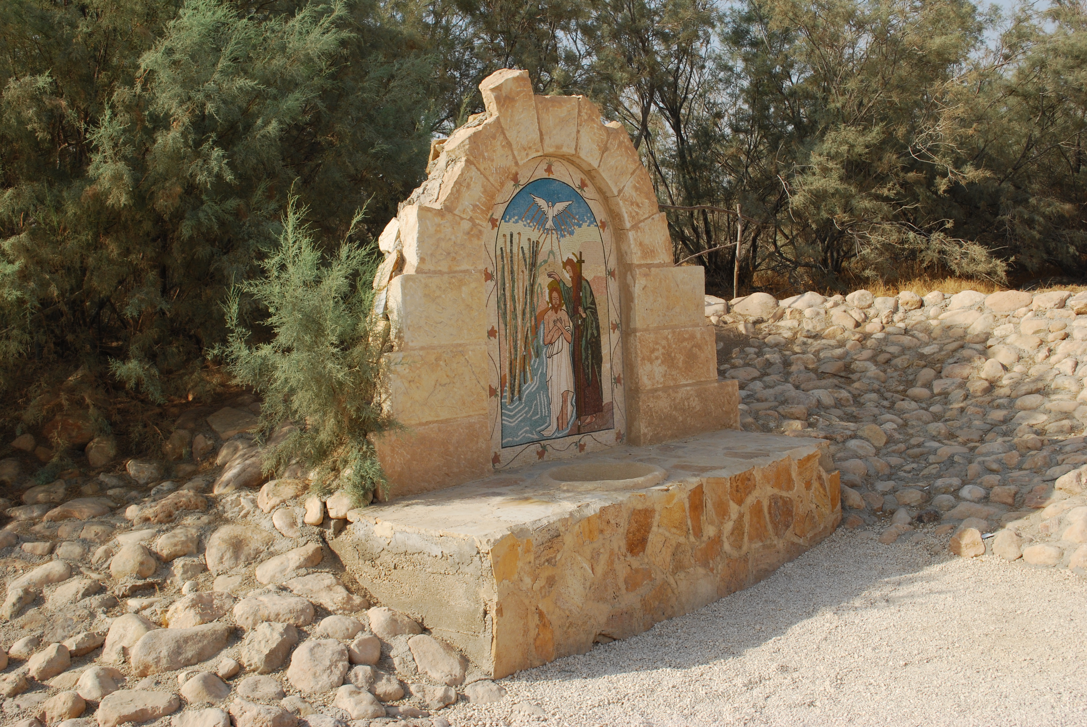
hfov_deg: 49.5
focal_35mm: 39
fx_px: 1179
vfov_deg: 34.3
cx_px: 544
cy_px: 364
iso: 200
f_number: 9
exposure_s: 1/320
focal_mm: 26
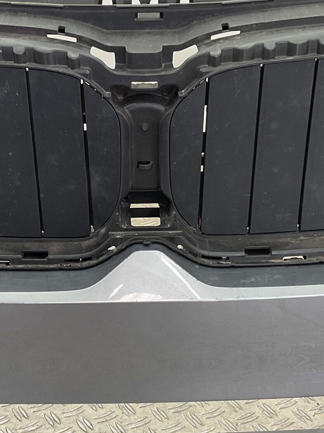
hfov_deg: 20.7
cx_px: 126
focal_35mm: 71
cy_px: 243
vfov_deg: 27.4
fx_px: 886
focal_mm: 3
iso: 32
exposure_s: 1/100
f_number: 1.8
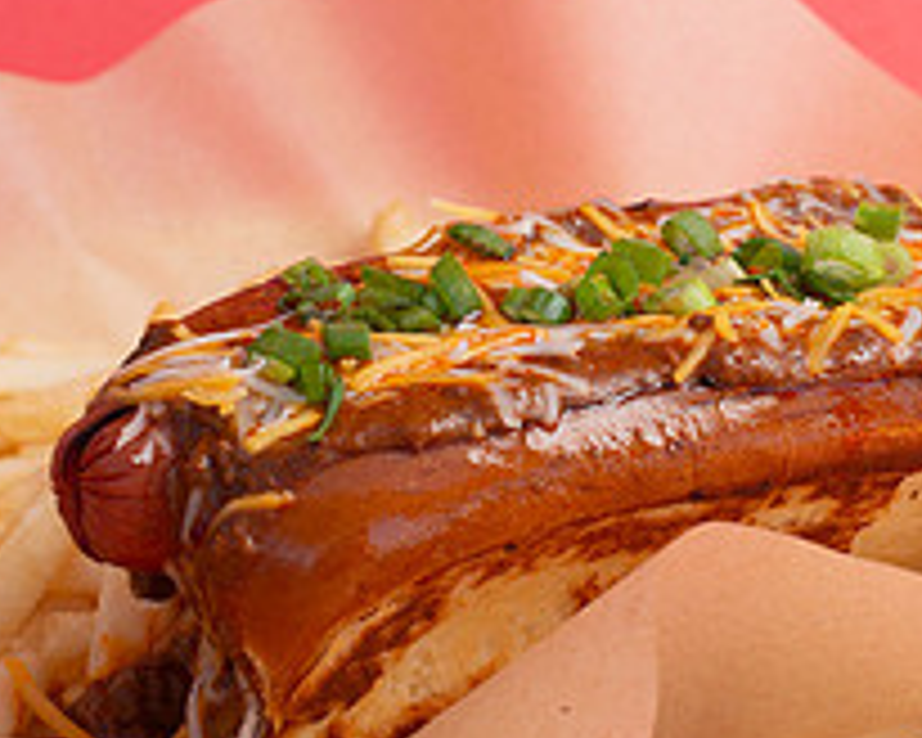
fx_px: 4666
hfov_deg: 11.3
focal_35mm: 171
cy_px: 223
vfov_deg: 9.0
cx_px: 546
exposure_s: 1/200
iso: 200
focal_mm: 50
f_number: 5.6
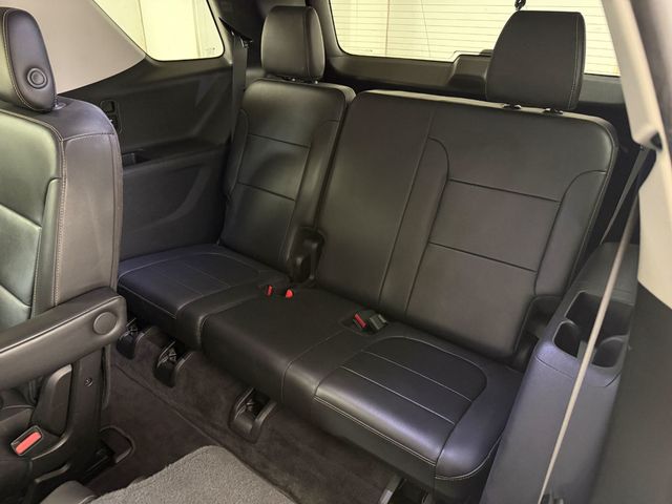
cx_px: 336
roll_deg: -0.1
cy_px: 252
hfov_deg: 71.6
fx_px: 466
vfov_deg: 56.8
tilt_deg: -25.6
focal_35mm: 24
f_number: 1.78
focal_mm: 6.76
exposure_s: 1/30
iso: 1250
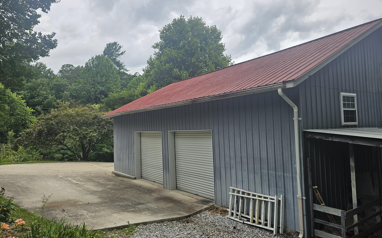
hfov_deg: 72.6
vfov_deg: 49.3
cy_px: 123
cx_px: 190
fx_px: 260
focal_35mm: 25
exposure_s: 1/247
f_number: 1.7
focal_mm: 6.3
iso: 16
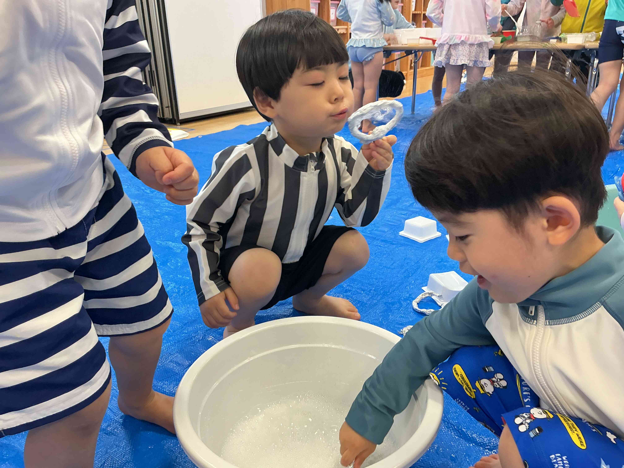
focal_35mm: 29
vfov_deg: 48.2
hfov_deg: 61.7
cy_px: 234
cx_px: 312
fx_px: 523
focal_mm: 3
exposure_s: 1/60
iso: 64
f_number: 1.8
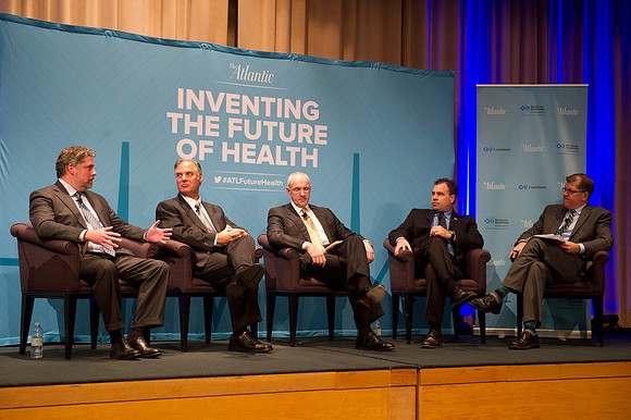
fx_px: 911
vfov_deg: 26.0
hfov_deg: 38.2
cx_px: 316
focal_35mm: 52
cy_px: 210
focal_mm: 52
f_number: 4
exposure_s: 1/125
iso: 2500
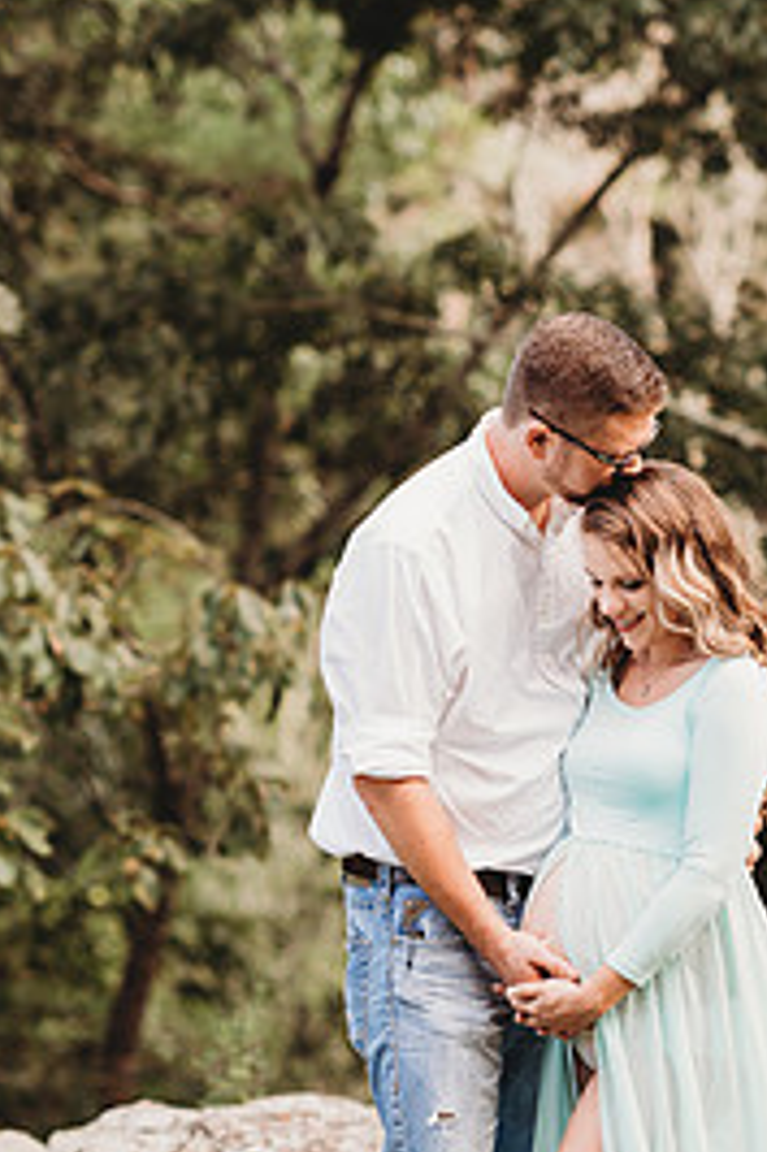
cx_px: 594
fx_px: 4608
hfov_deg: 9.5
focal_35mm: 144
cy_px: 775
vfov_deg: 14.2
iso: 160
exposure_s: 1/200
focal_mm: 85
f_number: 2.5
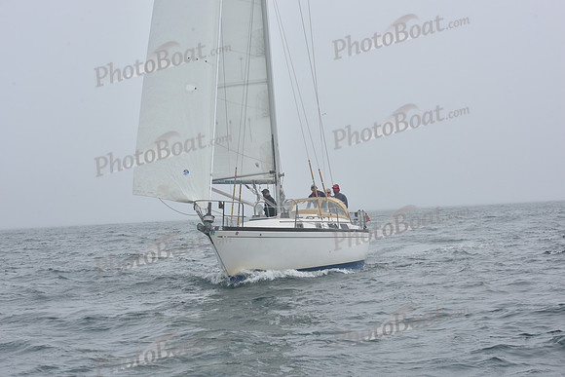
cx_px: 282
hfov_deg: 28.8
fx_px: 1099
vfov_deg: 19.5
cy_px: 188
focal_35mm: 70
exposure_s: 1/800
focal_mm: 70
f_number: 11
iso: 250
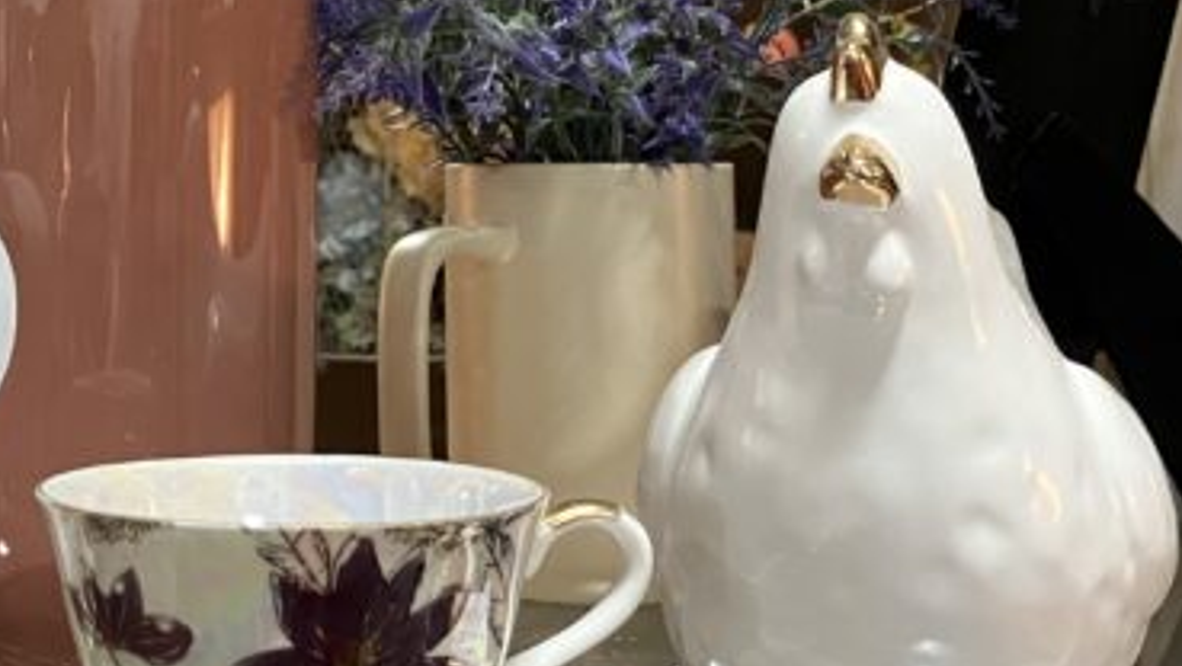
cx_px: 368
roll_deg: +0.0
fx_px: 2383
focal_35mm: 76
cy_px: -13
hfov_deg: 27.6
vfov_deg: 15.6
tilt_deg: +5.4
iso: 250
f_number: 1.8
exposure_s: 1/60
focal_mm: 3.99
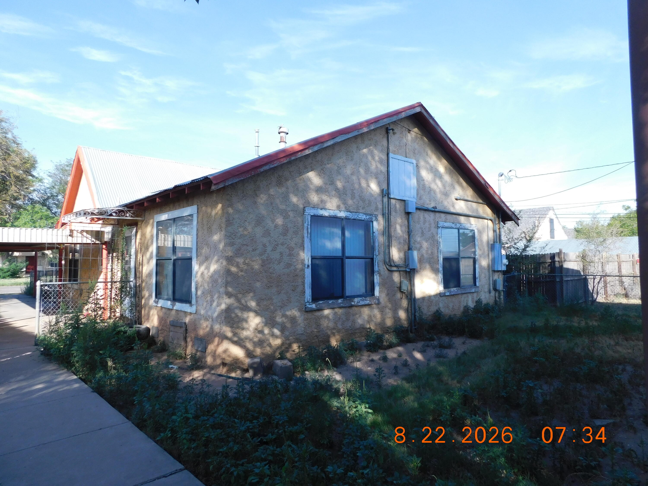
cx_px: 324
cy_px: 243
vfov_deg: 58.9
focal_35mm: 23
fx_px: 431
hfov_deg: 73.9
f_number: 3
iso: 125
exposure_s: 1/640
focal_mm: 4
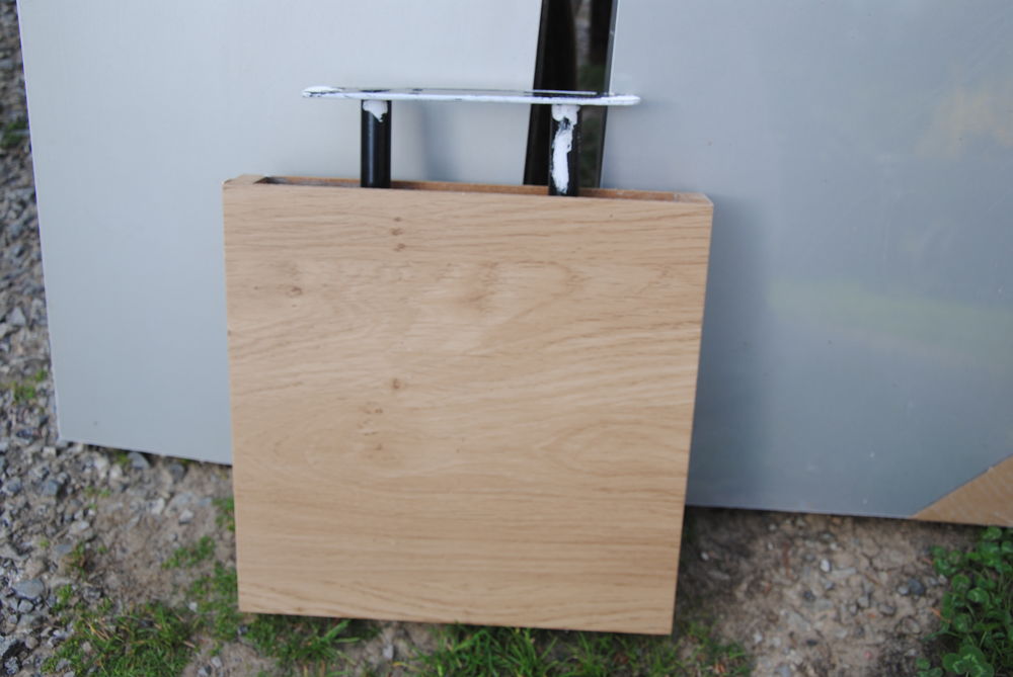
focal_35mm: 38
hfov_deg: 51.2
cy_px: 338
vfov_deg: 35.6
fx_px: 1056
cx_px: 506
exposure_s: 1/125
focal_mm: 25
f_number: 5.6
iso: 100
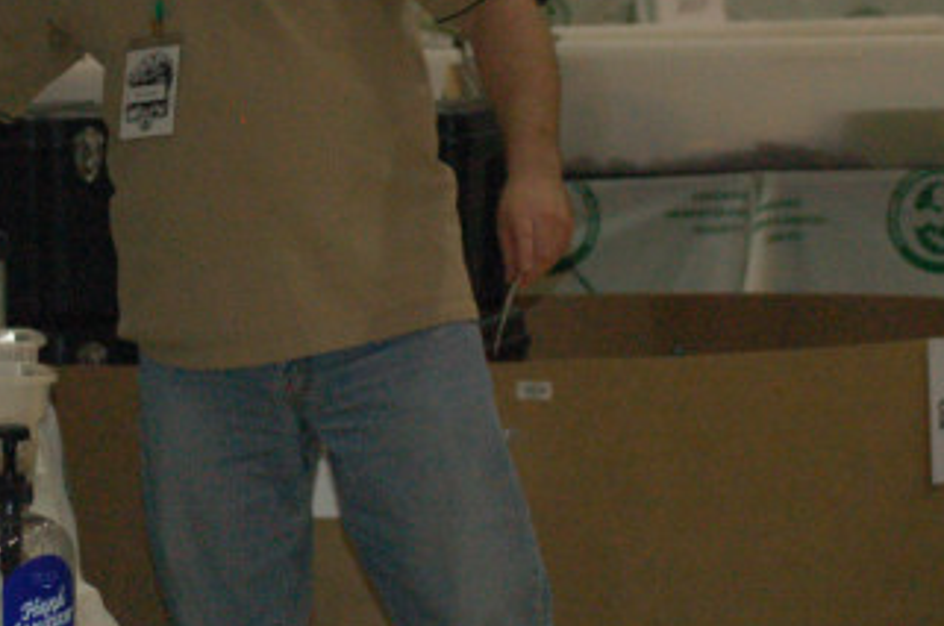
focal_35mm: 262
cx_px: 250
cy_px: -13
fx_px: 6860
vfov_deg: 5.2
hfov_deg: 7.9
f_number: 5.6
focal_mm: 70
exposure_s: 1/160
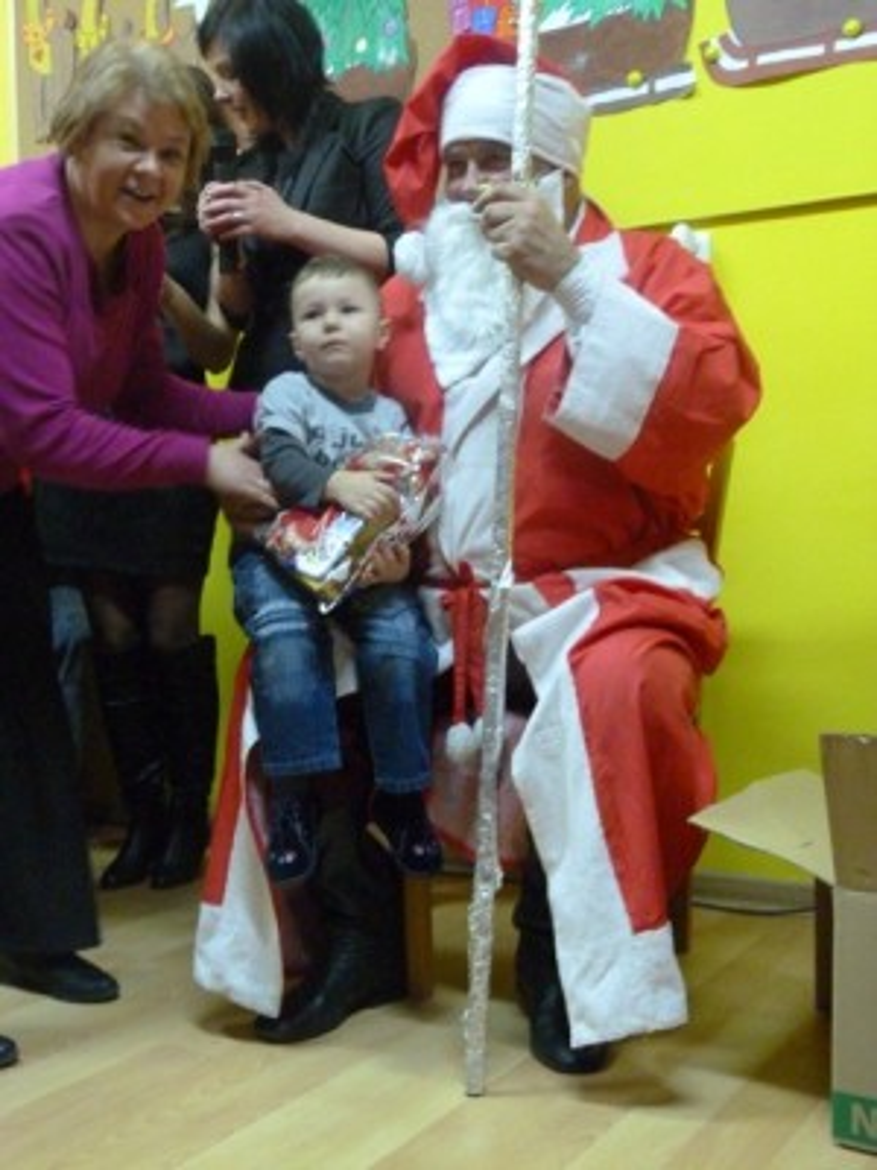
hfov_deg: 36.8
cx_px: 438
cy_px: 585
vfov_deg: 47.9
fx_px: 1317
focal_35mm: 39
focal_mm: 7.1
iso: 800
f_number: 3.1
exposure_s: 1/15
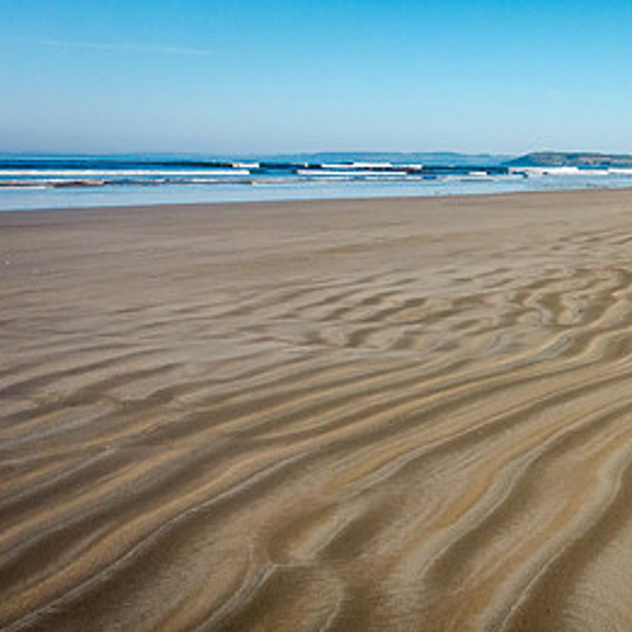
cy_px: 249
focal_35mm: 46
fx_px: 950
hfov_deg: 33.1
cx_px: 662
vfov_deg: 36.6
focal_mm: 8.8
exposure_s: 1/320
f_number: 7.1
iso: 1000
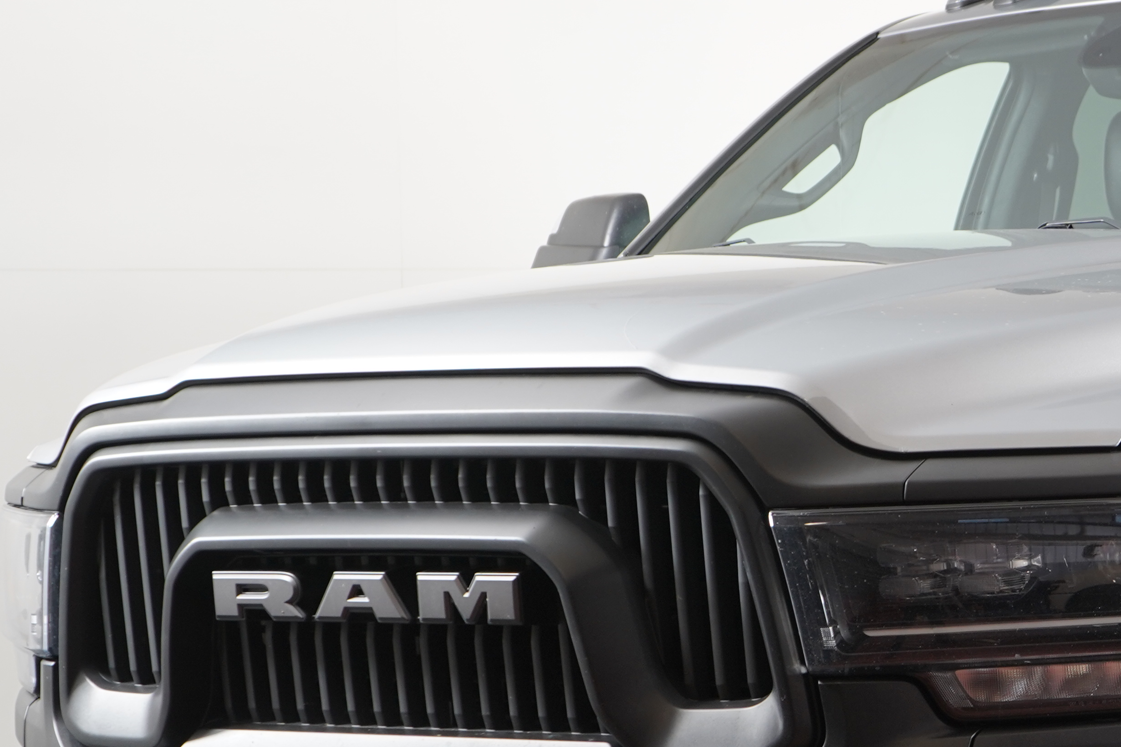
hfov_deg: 17.0
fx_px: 3643
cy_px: 605
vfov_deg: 11.7
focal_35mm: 117
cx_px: 1189
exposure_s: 1/60
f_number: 4.5
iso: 400
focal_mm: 48
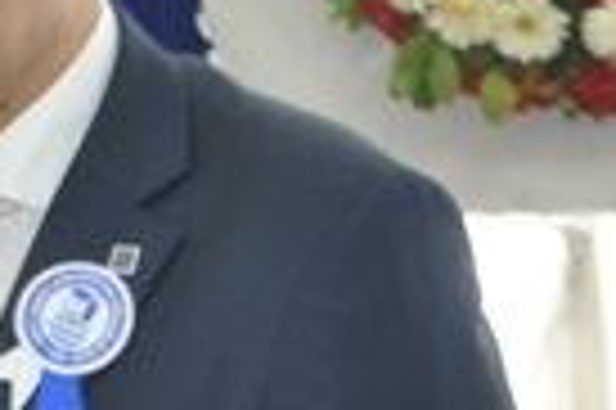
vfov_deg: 6.7
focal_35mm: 203
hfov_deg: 9.2
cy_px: 250
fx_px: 3475
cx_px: -809
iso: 800
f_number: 3.8
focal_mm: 29
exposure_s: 1/125
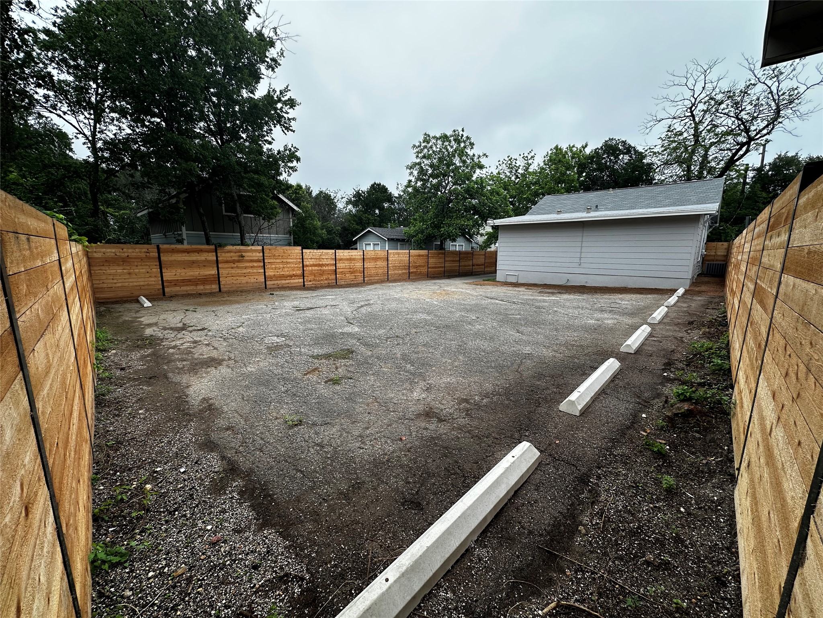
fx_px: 333
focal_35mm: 14
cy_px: 309
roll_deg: -0.4
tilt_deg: -11.2
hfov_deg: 102.1
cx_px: 412
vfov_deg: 85.7
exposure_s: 1/255
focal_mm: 2.22
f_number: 2.2
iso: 40
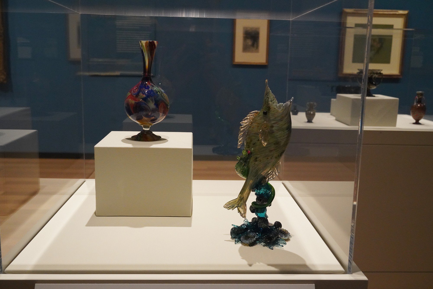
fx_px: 445
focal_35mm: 37
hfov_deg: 51.9
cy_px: 144
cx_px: 216
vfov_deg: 36.0
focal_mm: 37
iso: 8000
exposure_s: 1/100
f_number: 8
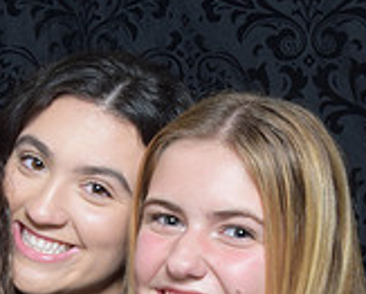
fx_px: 1411
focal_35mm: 130
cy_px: 282
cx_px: 81
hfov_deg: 14.7
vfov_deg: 11.8
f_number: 20
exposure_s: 1/60
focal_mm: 26
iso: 500
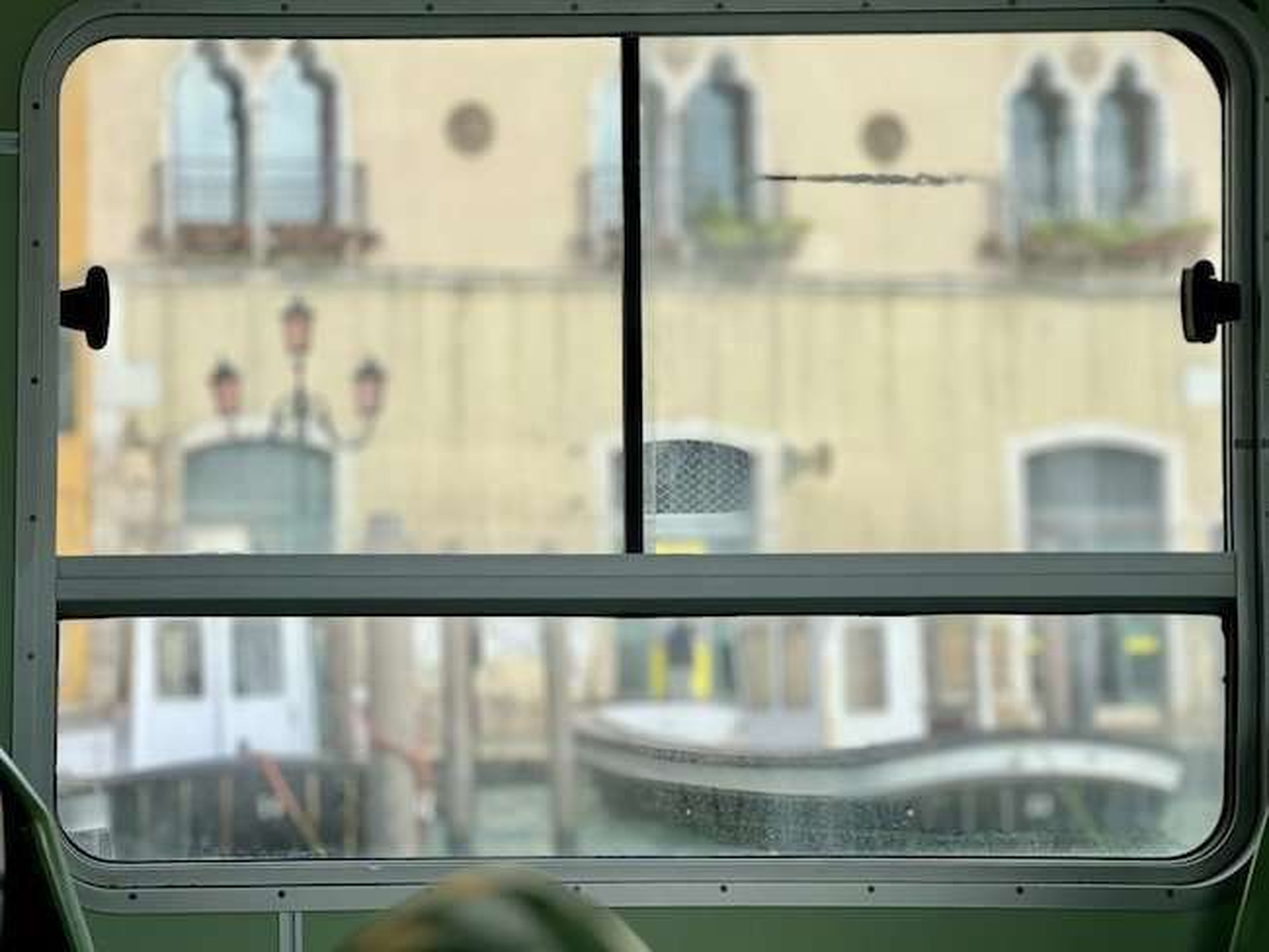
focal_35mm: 77
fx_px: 2824
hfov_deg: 25.3
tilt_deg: +3.6
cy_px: 476
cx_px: 634
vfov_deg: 19.2
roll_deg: +0.1
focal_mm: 9
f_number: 2.8
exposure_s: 1/475
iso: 32
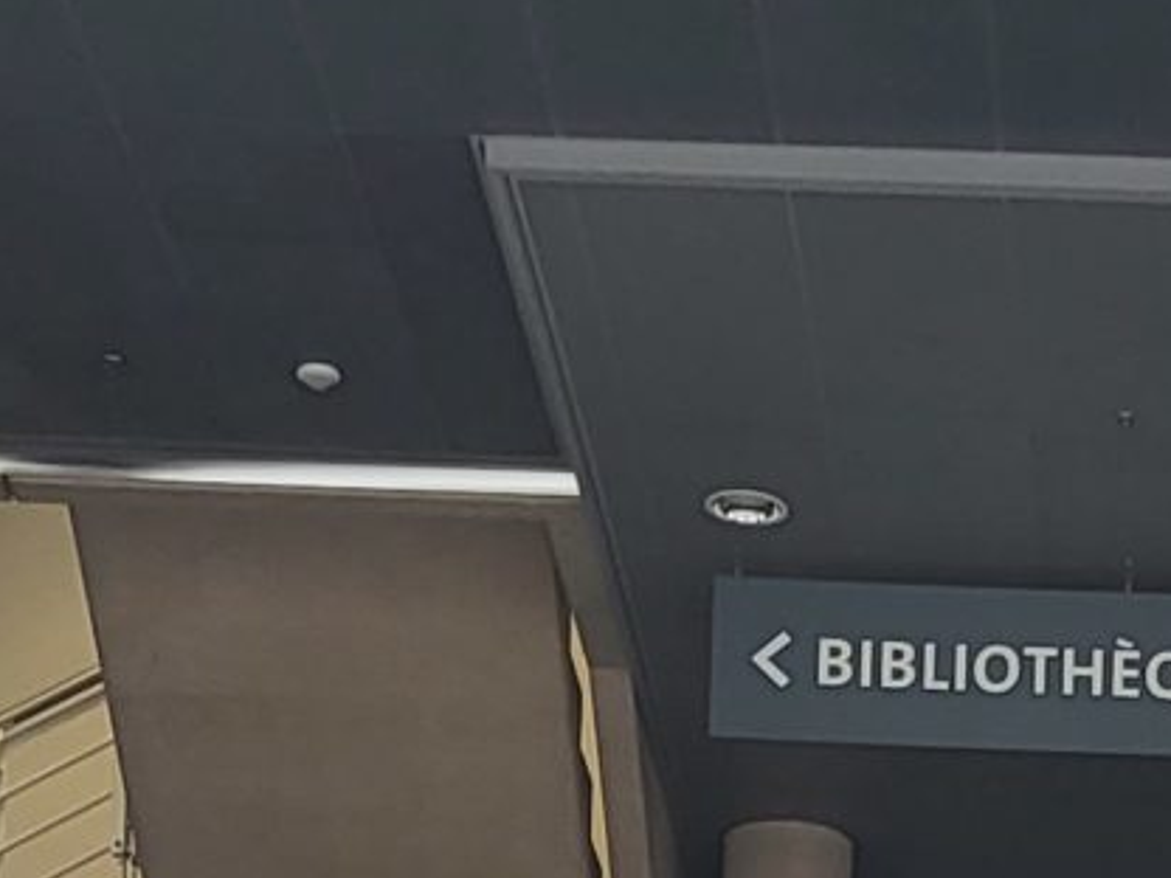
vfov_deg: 8.2
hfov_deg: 12.1
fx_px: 5413
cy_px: 2409
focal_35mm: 160
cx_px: 1433
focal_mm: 5.4
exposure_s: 1/100
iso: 80
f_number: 1.8
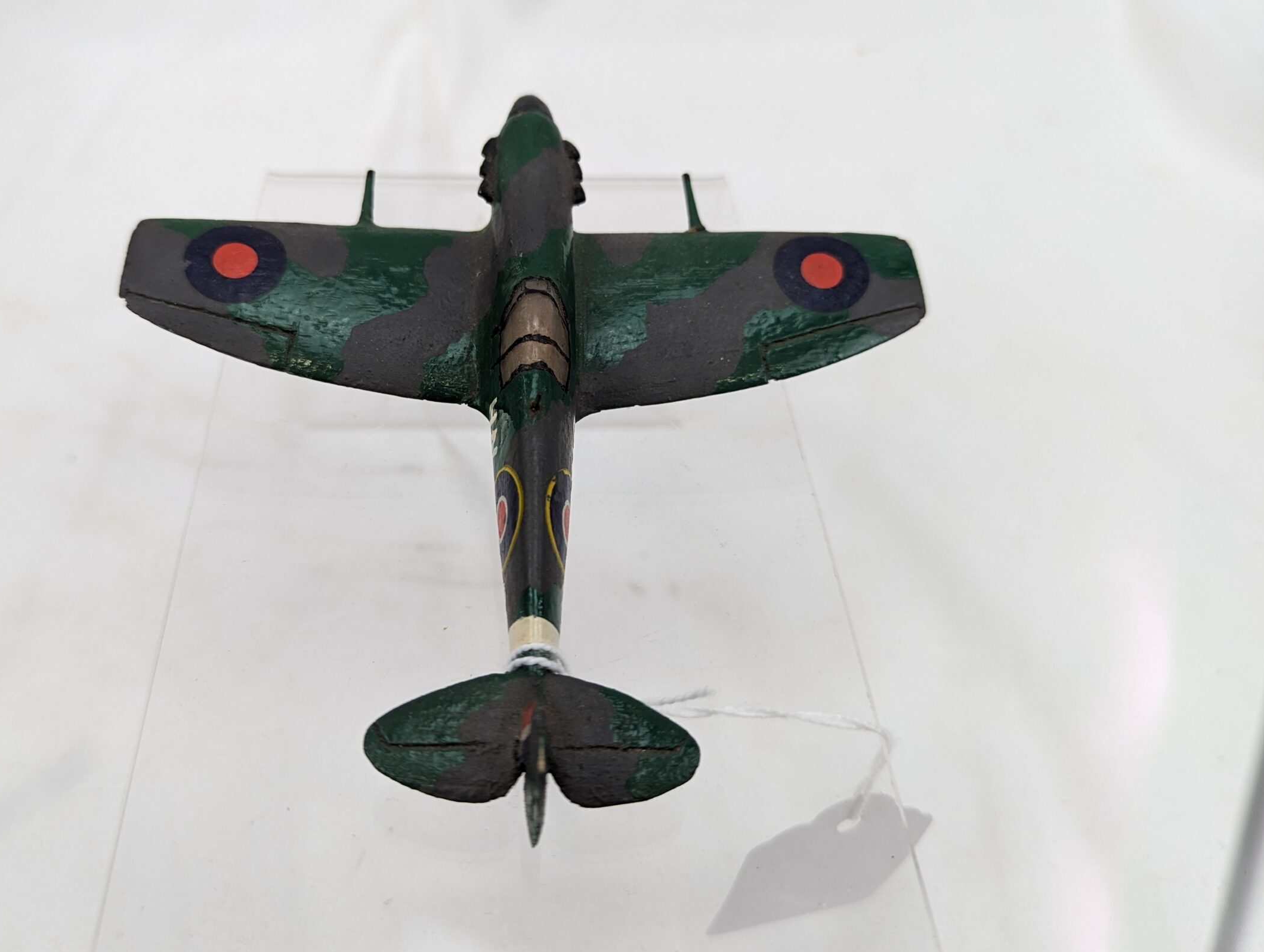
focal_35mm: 29
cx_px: 565
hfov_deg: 61.4
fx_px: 1061
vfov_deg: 48.2
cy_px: 413
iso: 66
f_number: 1.85
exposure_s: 1/100
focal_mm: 6.81
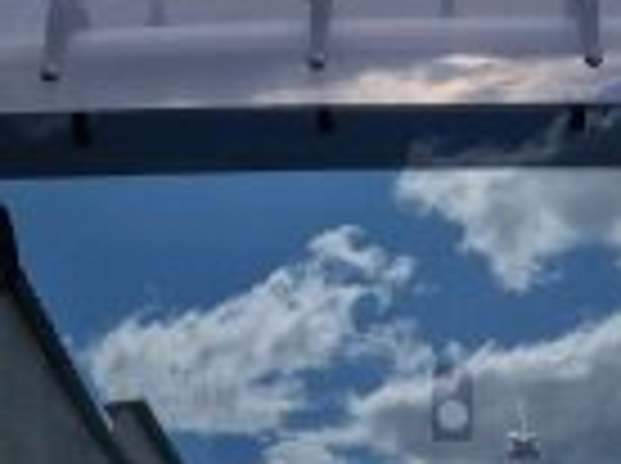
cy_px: 514
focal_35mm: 107
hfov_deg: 18.4
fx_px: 1916
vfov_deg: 13.5
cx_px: 288
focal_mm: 5.4
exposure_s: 1/9434
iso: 50
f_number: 1.8
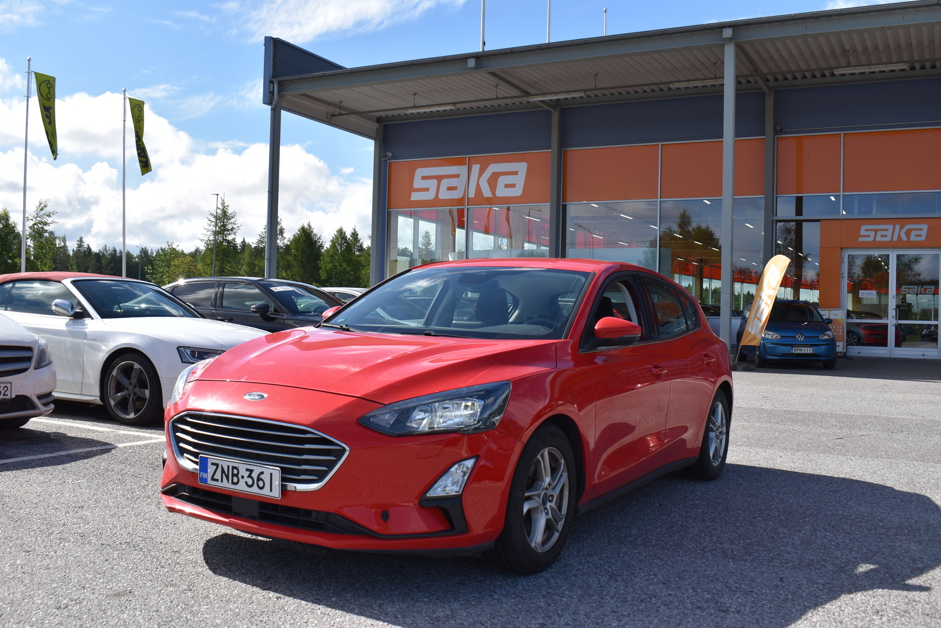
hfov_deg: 55.1
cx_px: 470
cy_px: 314
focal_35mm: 34
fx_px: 902
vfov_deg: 38.4
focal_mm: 23
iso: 200
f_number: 8
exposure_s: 1/750
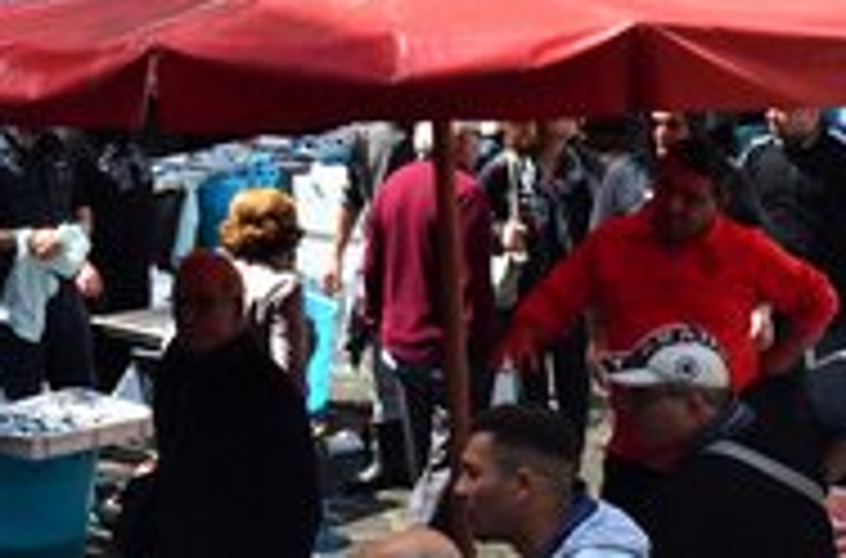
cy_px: -616
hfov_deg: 17.3
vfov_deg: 10.7
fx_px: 2693
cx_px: -58
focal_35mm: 115
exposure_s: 1/100
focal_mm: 18
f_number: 9
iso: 320
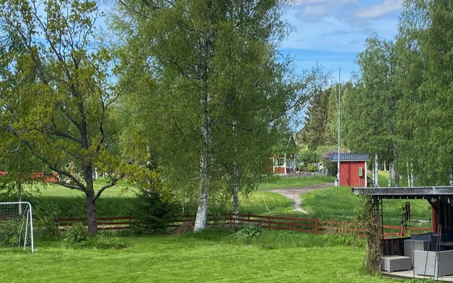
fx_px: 840
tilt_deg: -3.5
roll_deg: +1.2
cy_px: 210
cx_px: 296
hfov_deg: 30.0
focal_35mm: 68
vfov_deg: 19.0
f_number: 1.8
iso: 32
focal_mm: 4.25
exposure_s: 1/1072
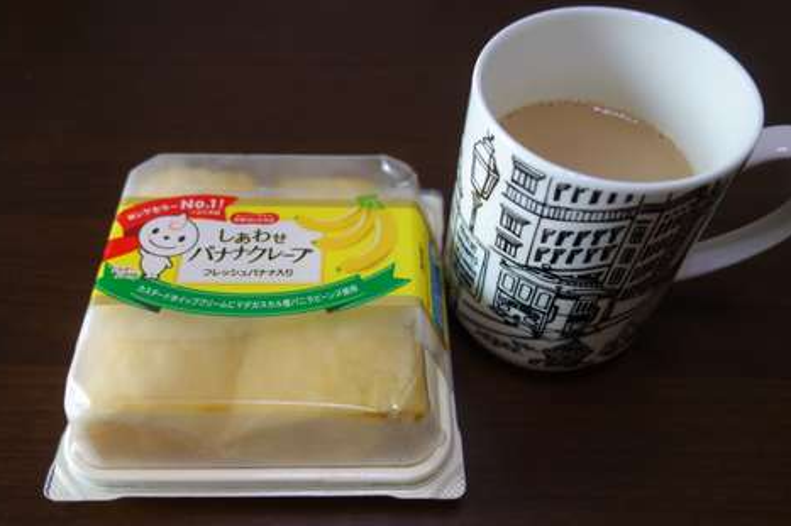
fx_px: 659
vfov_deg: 43.6
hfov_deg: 61.9
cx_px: 378
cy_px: 280
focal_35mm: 30
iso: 125
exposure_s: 1/40
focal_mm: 10.4
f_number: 1.8
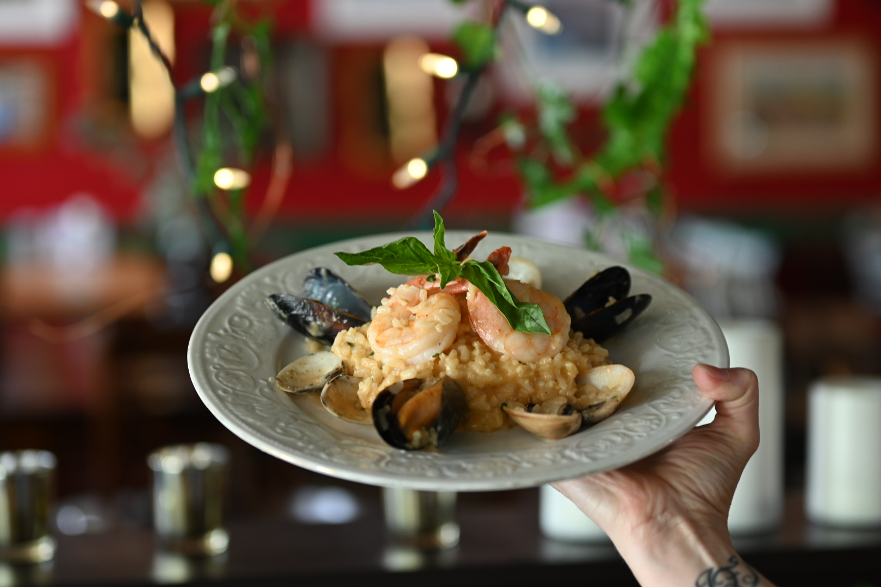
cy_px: 294
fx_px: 1835
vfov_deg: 18.2
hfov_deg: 27.0
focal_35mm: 75
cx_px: 440
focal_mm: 50
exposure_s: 1/80
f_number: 2
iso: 280
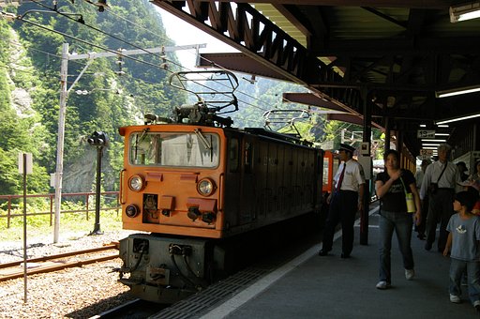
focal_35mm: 39
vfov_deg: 34.1
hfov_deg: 49.6
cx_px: 240
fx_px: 519
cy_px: 160
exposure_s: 1/60
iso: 800
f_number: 8
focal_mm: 26
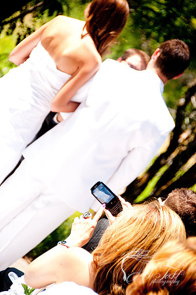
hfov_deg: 7.0
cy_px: 148
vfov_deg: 10.6
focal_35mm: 195
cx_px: 98
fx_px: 1596
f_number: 5.6
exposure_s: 1/400
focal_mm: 130
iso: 500
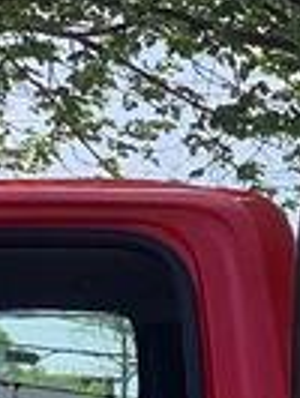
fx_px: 2884
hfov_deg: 6.0
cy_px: 84
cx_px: 162
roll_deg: -0.7
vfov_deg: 7.9
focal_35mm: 250
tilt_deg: +6.4
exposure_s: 1/1427
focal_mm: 4.25
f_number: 1.8
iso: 25
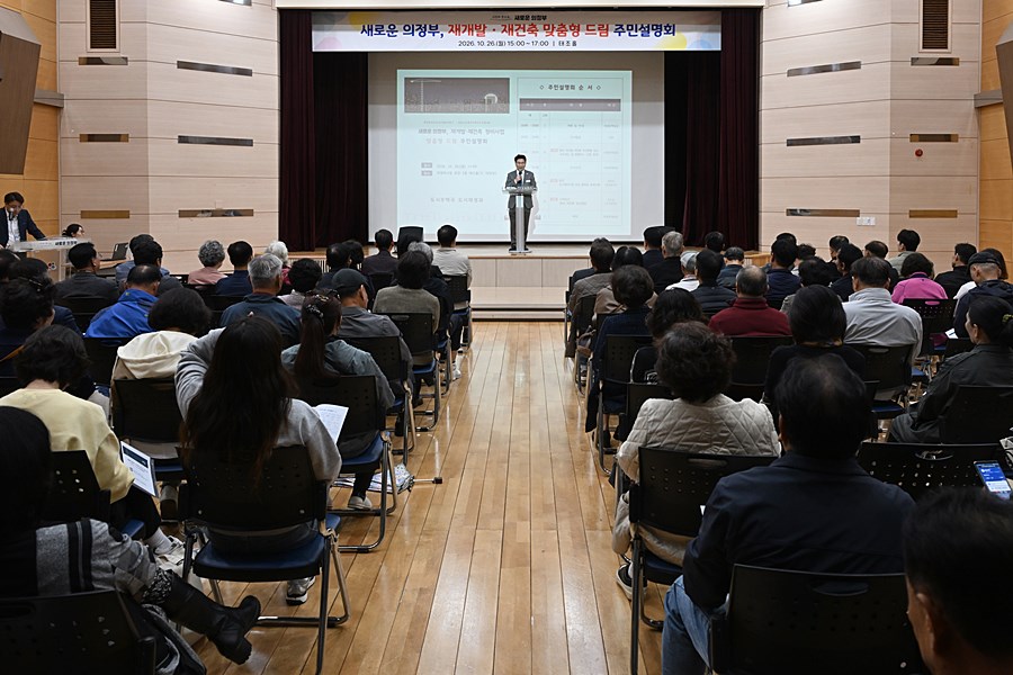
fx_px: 675
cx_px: 506
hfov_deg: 73.7
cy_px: 338
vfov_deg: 53.1
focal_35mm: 24
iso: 1250
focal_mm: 24
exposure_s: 1/100
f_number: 5.6
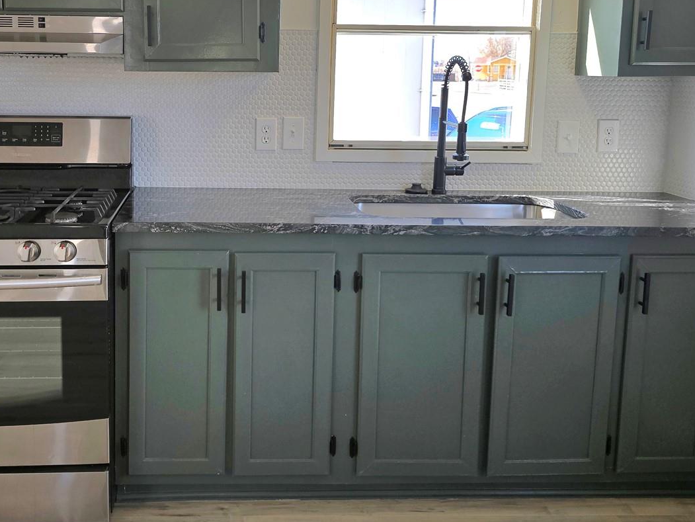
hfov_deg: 51.9
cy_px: 154
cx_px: 247
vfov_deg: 40.0
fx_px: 703
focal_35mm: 35
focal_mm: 6.3
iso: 20
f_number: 1.7
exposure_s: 1/120
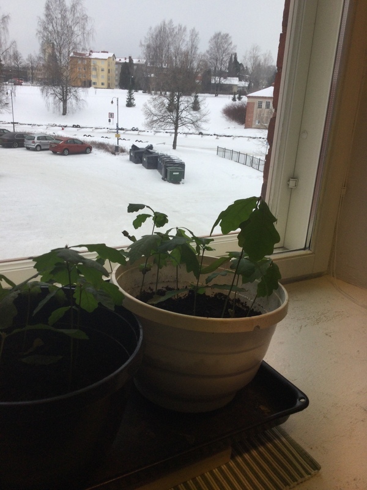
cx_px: 184
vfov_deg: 58.4
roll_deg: -1.8
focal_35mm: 31
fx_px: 438
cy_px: 245
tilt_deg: -19.6
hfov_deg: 45.4
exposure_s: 1/220
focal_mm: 3.3
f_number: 2.4
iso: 25
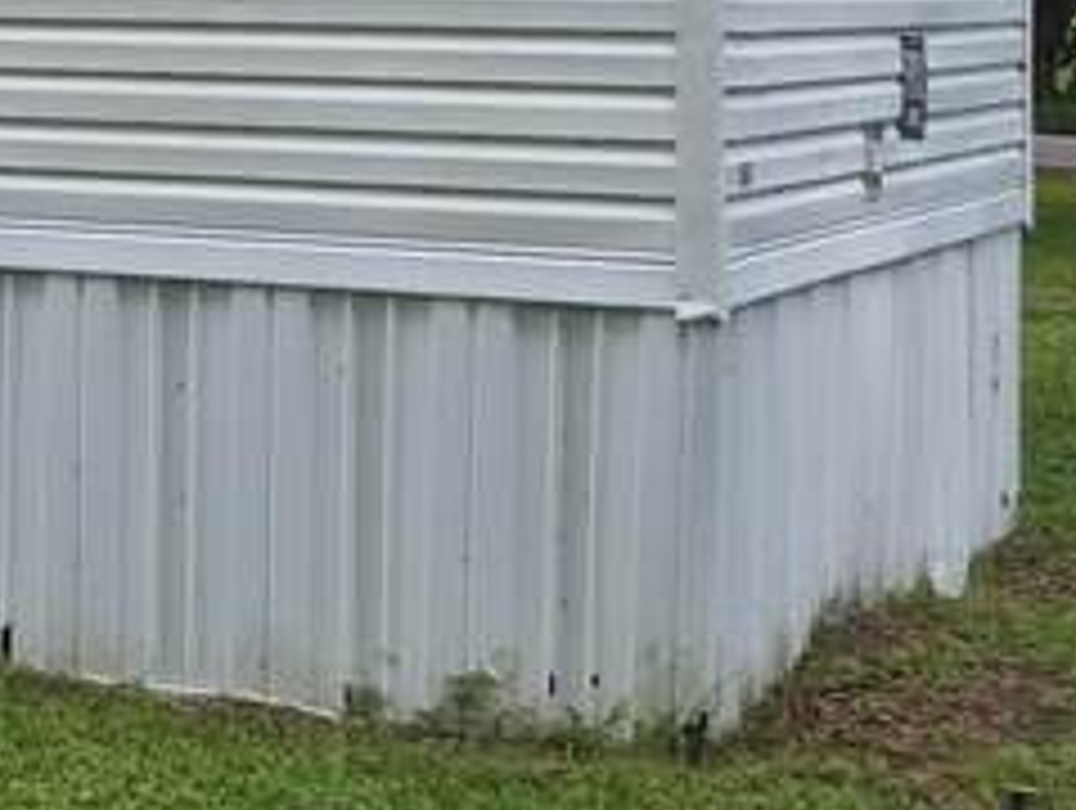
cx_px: -1378
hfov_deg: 12.9
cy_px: -50
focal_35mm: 123
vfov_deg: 11.9
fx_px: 3829
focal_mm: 5.4
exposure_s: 1/1476
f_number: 1.8
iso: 80
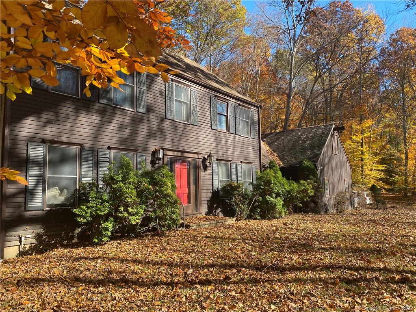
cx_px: 208
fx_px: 312
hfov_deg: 67.3
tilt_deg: +6.8
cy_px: 156
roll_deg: +0.6
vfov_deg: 53.1
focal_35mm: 26
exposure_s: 1/597
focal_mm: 4.25
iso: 32
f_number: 1.8
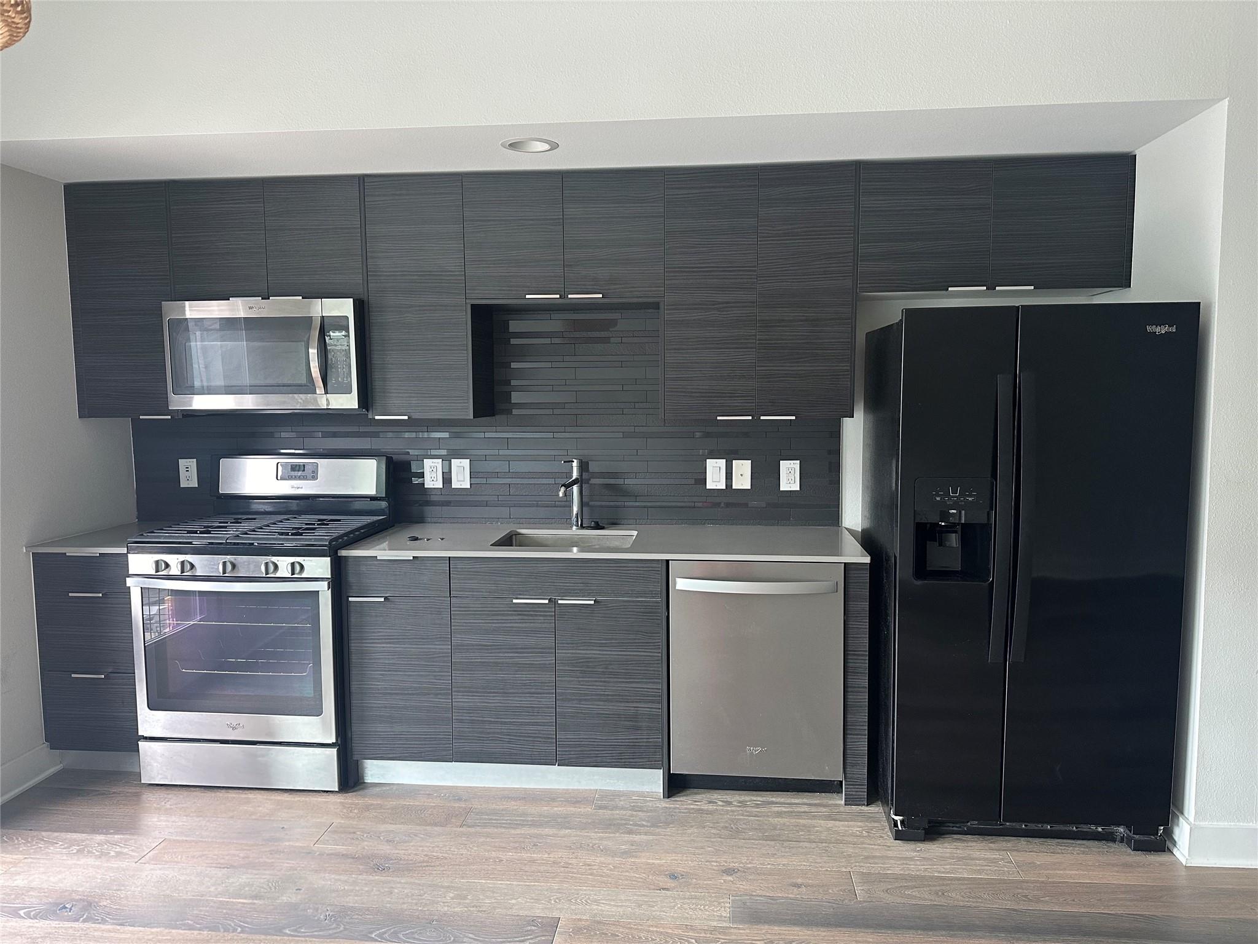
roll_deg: +0.1
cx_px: 629
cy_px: 472
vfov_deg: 56.8
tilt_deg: -4.8
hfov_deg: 71.6
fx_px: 872
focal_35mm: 24
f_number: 1.78
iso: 250
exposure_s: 1/89
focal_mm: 6.86
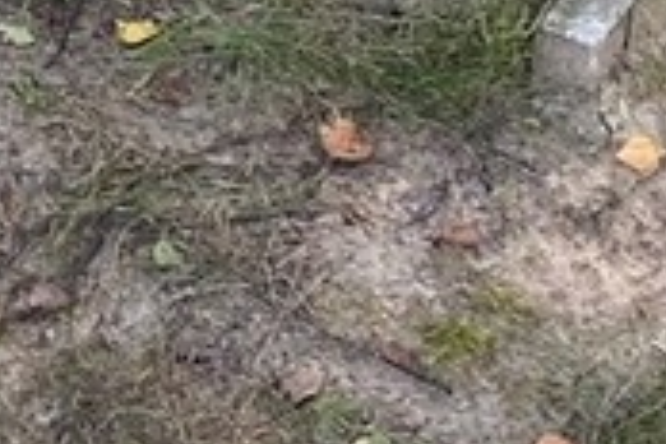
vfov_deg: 8.2
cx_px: 69
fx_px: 2941
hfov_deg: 12.8
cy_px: -433
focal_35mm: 159
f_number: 1.8
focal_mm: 4.25
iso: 40
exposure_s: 1/122
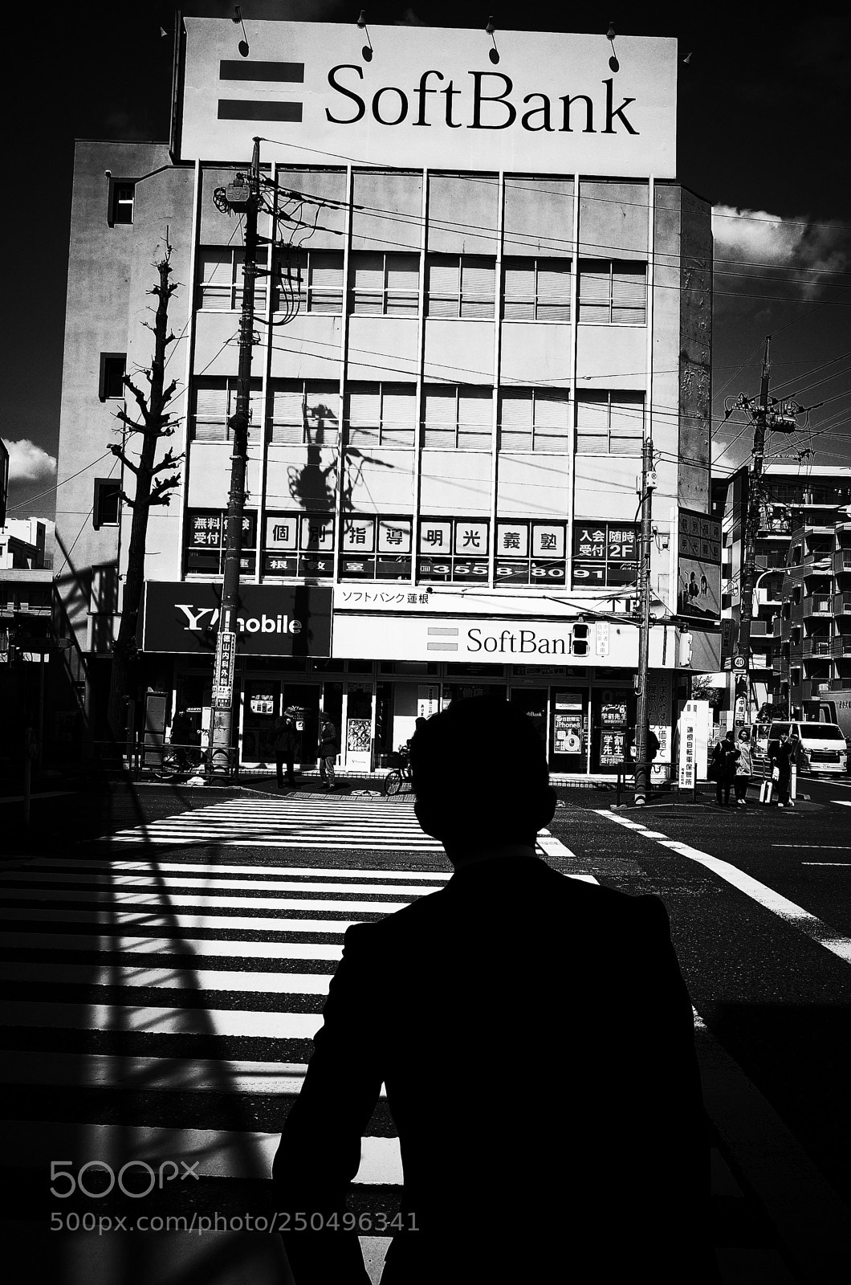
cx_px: 426
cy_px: 642
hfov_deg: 37.7
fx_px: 1246
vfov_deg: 54.5
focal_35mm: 35
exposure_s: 1/1000
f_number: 5.6
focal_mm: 18.3
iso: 100
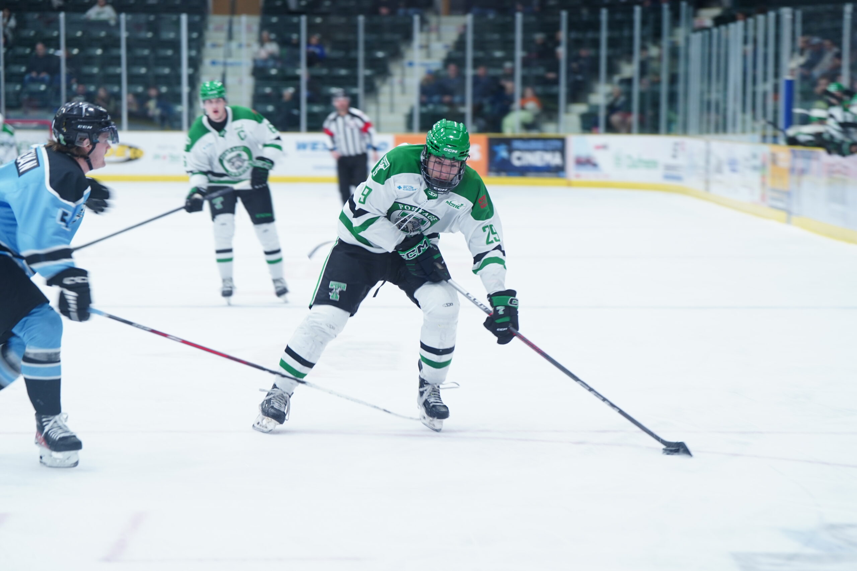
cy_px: 286
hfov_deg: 17.2
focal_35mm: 119
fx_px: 2833
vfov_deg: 11.5
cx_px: 428
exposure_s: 1/125
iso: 500
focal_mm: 119
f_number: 2.8
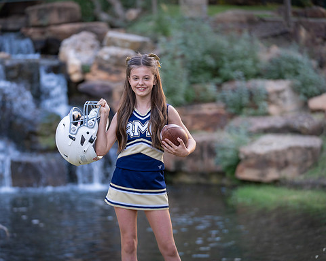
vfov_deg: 12.1
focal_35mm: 127
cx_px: 147
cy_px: 131
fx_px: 1225
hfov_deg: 15.2
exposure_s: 1/320
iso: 800
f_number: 2.8
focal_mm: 112
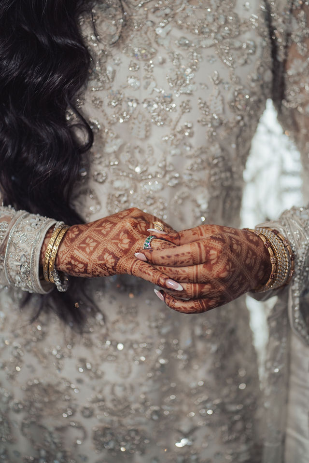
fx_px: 1094
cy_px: 232
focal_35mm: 85
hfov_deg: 16.1
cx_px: 154
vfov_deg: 23.9
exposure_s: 1/160
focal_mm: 85
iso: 125
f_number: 1.8
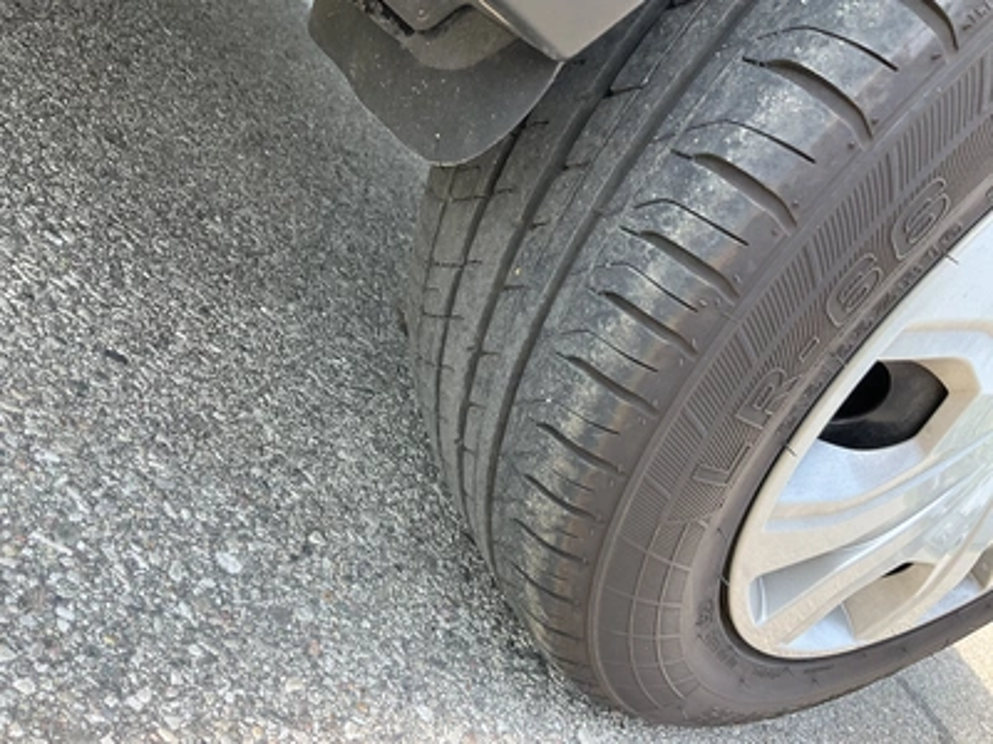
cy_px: 372
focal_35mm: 29
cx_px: 496
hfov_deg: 61.7
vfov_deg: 48.2
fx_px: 832
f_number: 1.8
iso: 40
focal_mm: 3
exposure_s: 1/122
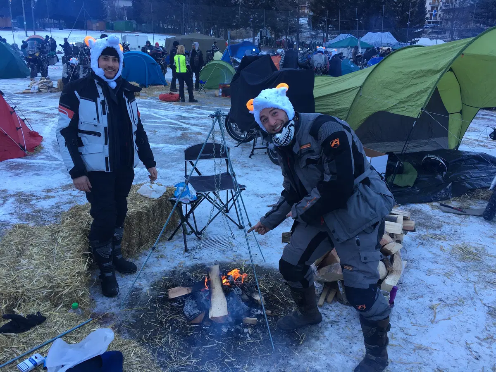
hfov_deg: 61.7
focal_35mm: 29
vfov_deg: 48.2
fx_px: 416
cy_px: 186
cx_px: 248
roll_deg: -1.8
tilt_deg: -18.6
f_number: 2.2
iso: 25
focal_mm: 4.15
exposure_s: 1/100
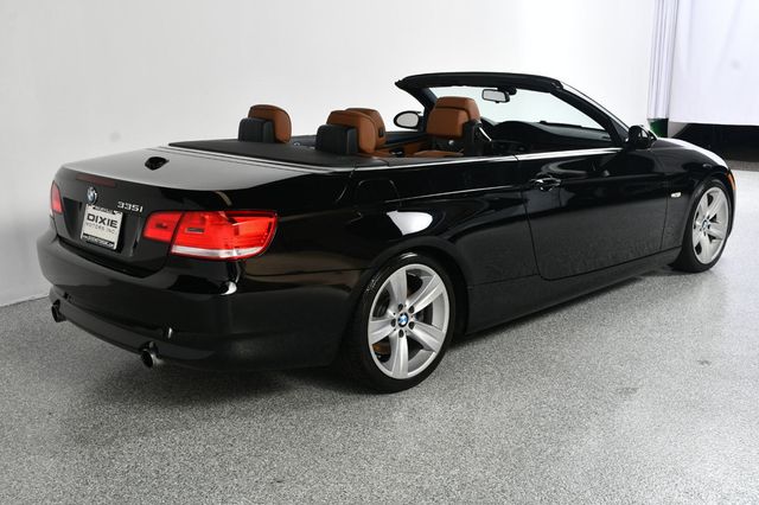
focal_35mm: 40
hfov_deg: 48.5
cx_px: 380
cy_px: 252
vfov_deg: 33.4
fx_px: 843
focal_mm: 27
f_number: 9
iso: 100
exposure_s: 1/160
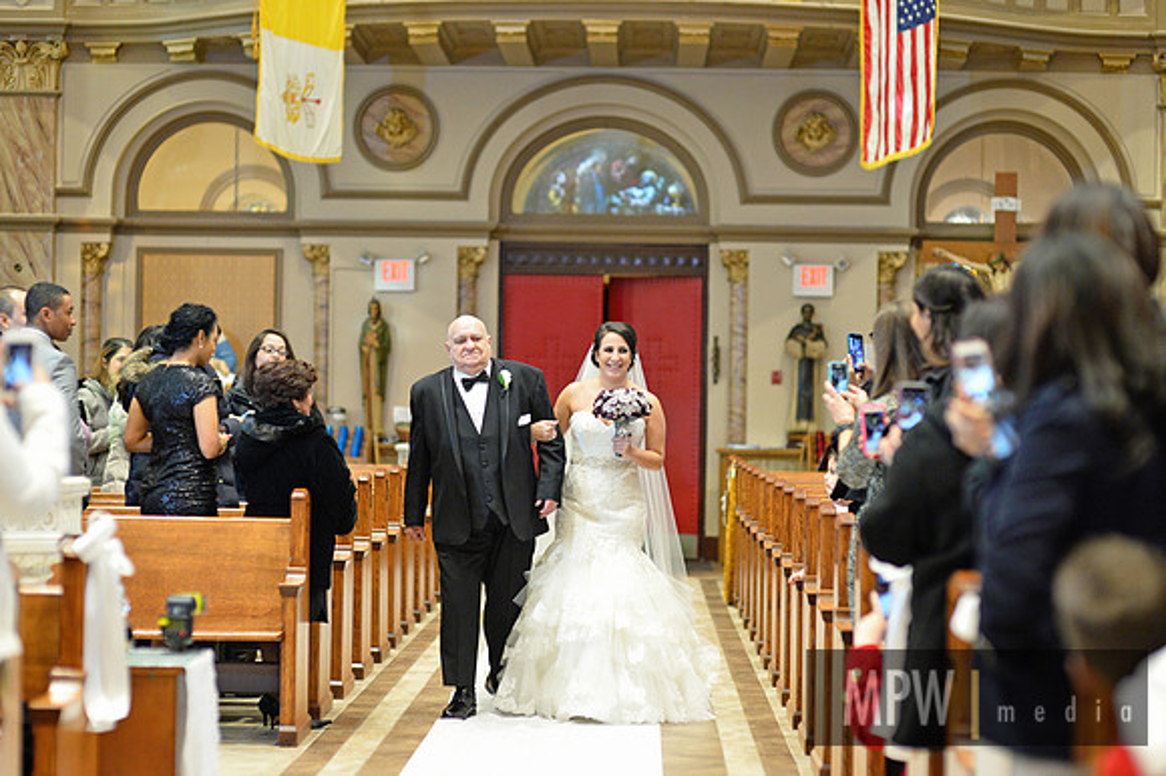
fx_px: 2751
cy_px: 388
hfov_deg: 23.9
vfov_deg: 16.1
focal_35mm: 85
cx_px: 583
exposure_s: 1/250
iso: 3200
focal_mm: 85
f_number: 2.2
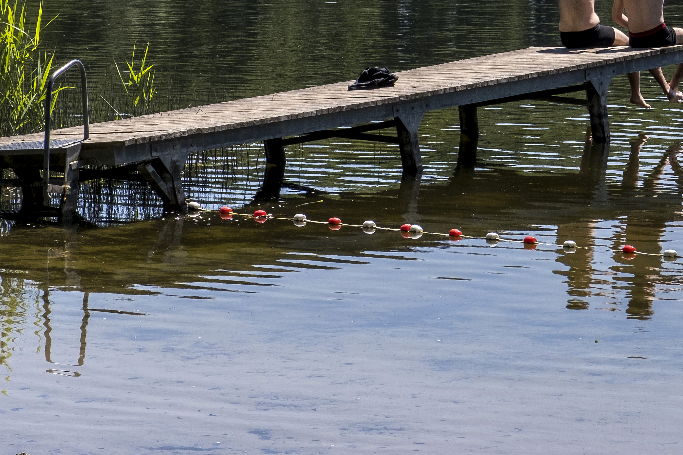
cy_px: -58
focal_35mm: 203
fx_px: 3851
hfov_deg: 10.1
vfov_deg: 6.7
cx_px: 690
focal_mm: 55
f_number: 11
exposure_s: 1/300
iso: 400
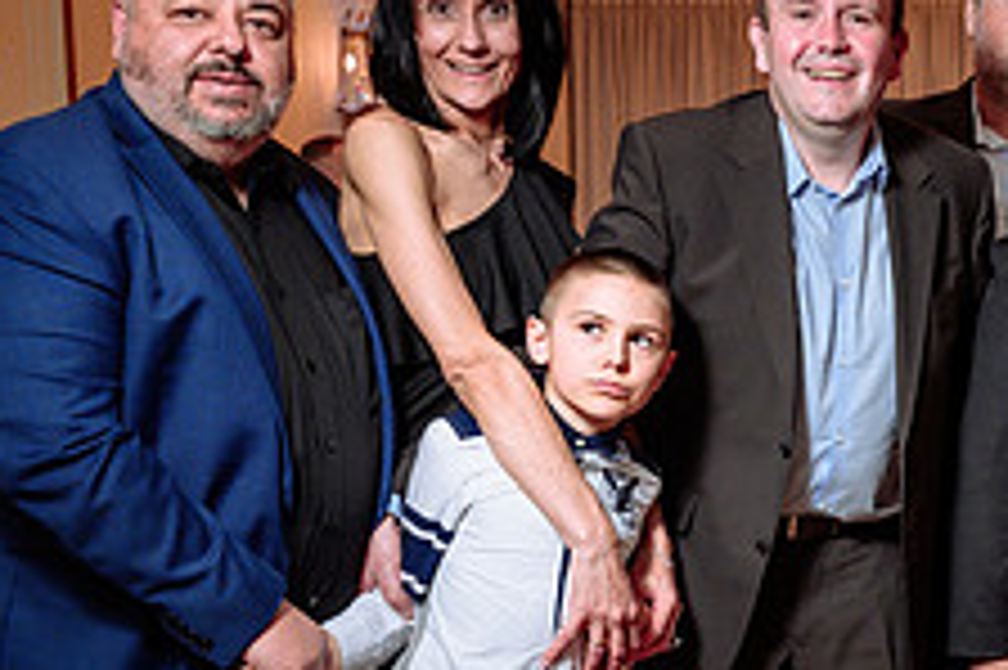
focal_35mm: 80
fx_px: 2238
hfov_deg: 23.2
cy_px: 553
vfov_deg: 16.9
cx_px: 1220
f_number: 5
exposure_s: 1/160
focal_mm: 26.5
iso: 500
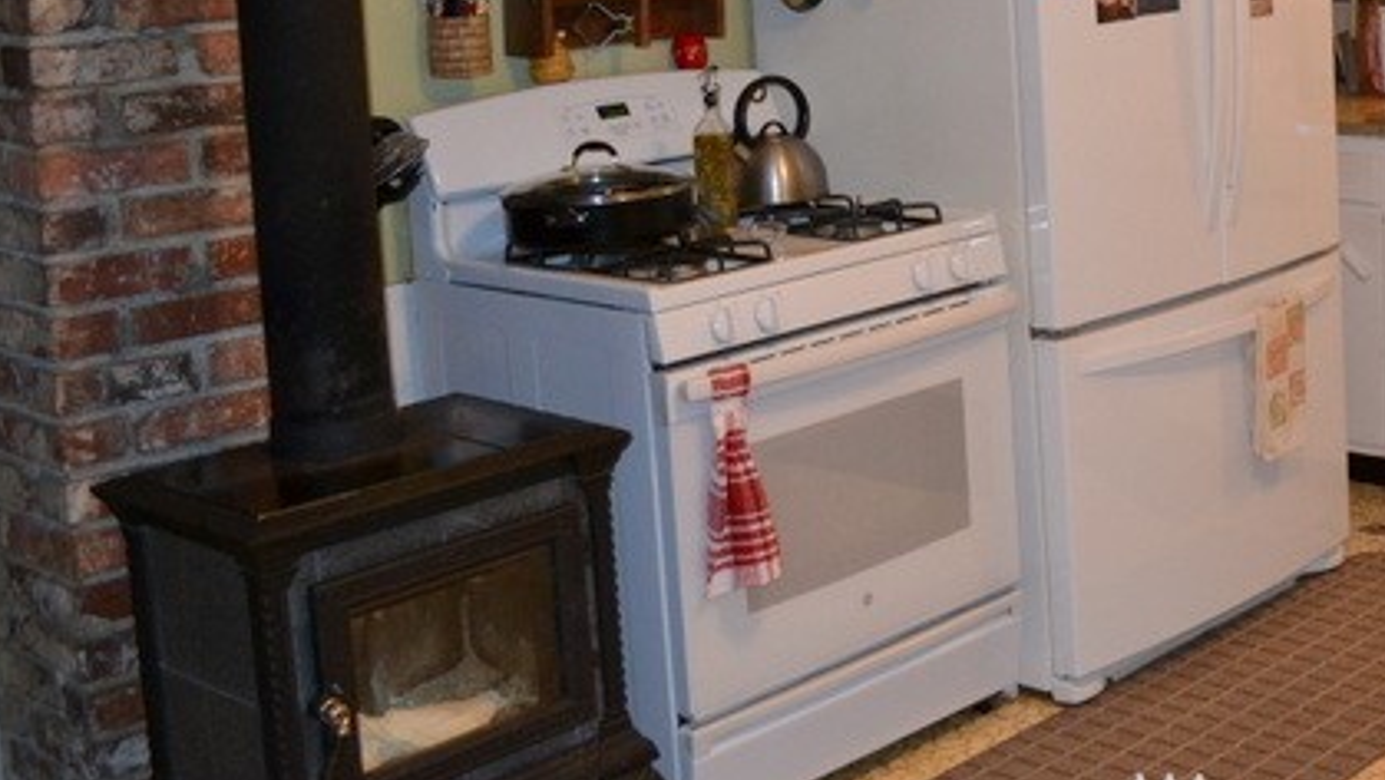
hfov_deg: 35.7
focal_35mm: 54
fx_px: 1984
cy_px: 56
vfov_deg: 21.7
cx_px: 1296
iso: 1100
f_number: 3.5
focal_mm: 18
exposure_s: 1/60
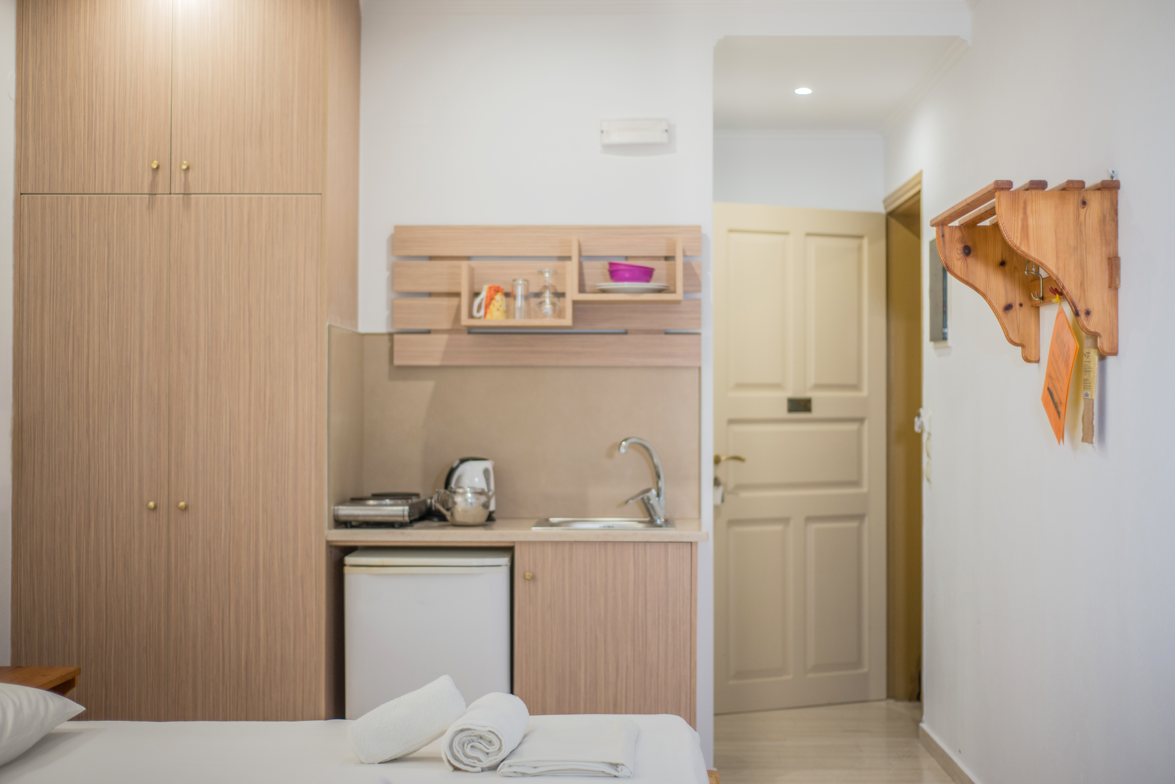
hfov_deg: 39.6
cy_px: 392
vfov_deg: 27.0
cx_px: 588
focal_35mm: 50
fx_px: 1632
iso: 320
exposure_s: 1/160
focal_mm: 50
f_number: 2
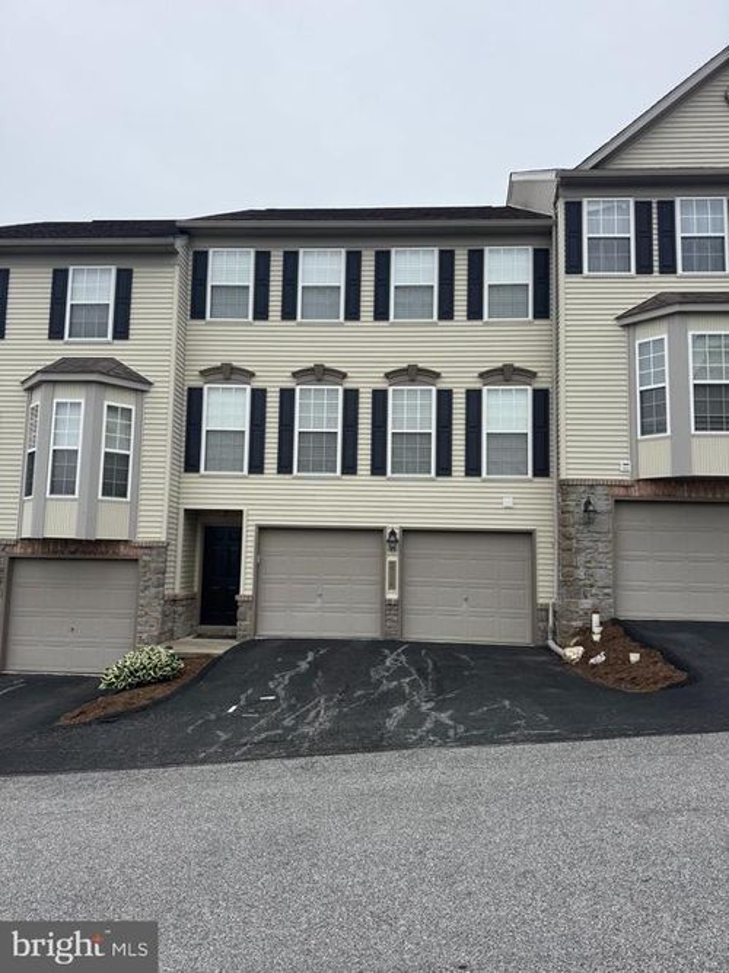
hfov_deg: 56.8
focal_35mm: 24
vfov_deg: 71.6
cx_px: 364
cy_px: 486
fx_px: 674
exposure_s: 1/2710
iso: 80
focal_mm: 6.76
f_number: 1.78
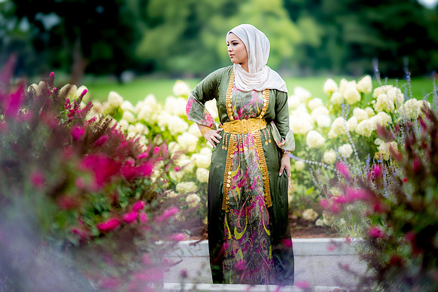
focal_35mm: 85
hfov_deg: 23.9
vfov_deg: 16.1
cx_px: 219
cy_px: 146
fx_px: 1034
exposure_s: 1/1250
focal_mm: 85
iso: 100
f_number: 1.4
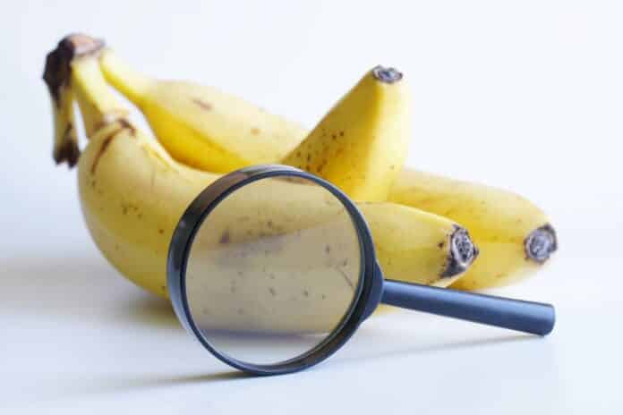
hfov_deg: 19.5
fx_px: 1817
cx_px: 312
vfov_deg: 13.0
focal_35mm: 105
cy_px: 208
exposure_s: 1/4
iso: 200
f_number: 9
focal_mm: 70
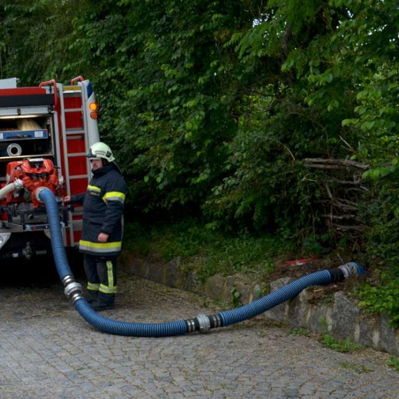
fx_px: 809
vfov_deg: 27.7
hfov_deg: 26.8
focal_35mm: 62
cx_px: 39
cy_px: 206
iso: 400
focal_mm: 26
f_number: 4.5
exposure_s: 1/80
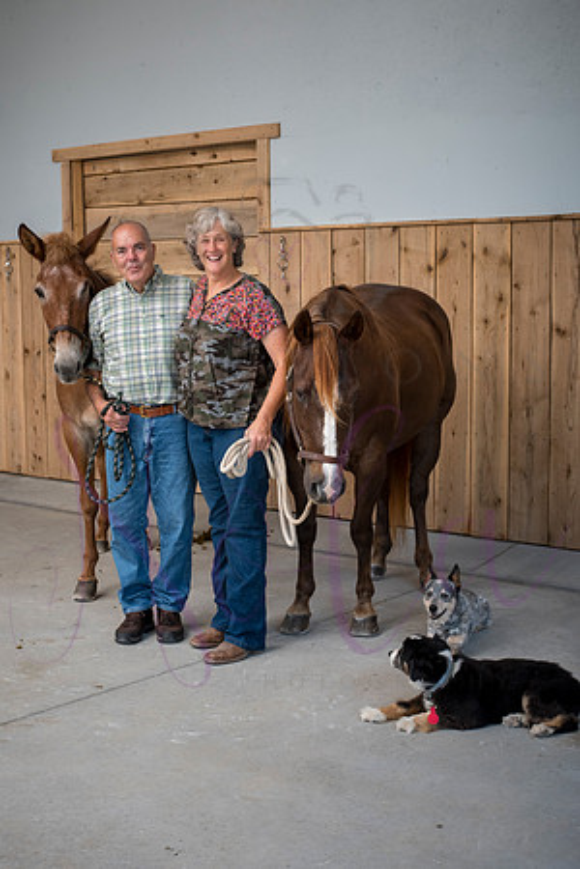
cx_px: 290
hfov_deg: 27.0
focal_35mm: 50
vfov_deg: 39.6
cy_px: 434
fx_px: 1208
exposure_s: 1/160
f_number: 9
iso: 400
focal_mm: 50
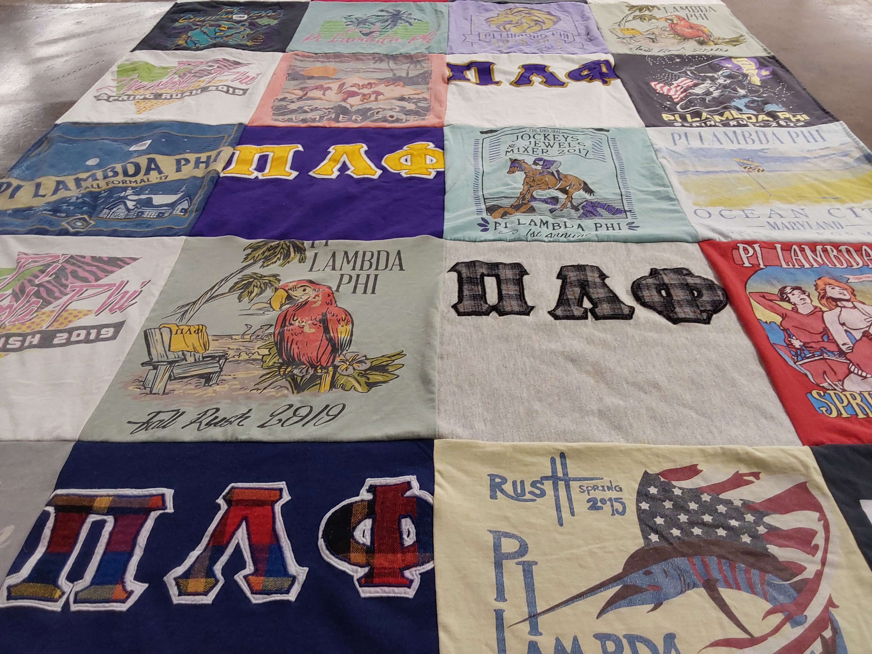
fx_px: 705
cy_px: 327
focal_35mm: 28
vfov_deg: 49.7
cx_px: 436
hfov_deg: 63.4
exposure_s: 1/50
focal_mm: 2.91
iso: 80
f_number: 1.9
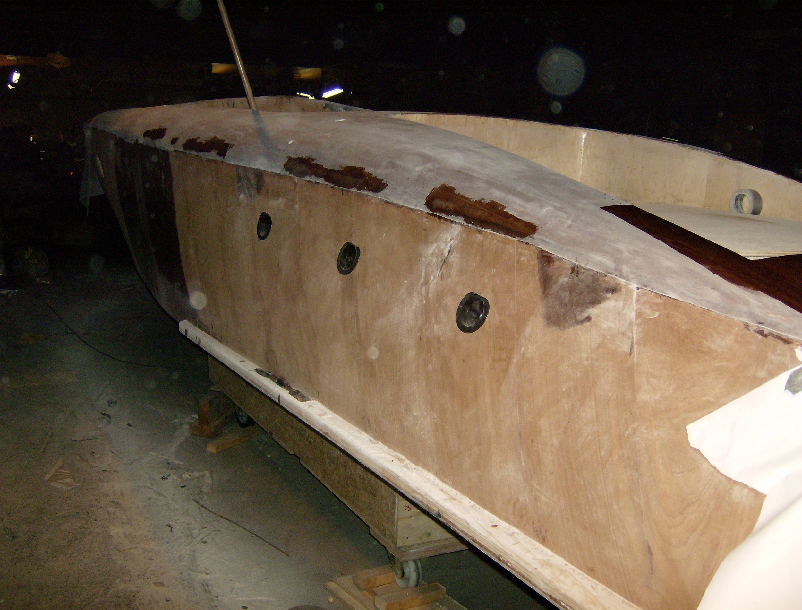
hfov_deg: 51.1
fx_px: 838
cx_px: 401
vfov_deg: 40.0
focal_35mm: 36
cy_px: 305
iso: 200
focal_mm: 6
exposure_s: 1/60
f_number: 2.8
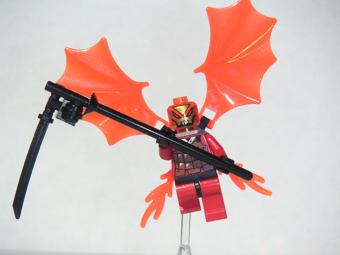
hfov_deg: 23.3
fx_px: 825
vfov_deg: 17.6
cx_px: 170
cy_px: 128
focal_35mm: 84
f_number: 8
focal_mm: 13
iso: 125
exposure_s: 1/1000
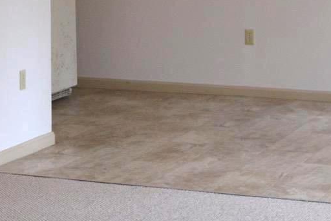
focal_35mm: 144
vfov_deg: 9.2
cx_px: 69
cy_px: -122
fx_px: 1323
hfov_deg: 14.2
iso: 400
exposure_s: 1/80
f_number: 4.5
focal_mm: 24
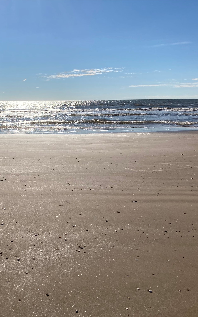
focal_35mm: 40
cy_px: 160
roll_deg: -0.1
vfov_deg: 49.3
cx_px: 36
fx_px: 345
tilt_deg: -9.6
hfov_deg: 31.1
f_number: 1.8
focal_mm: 3.99
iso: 25
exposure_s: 1/9804
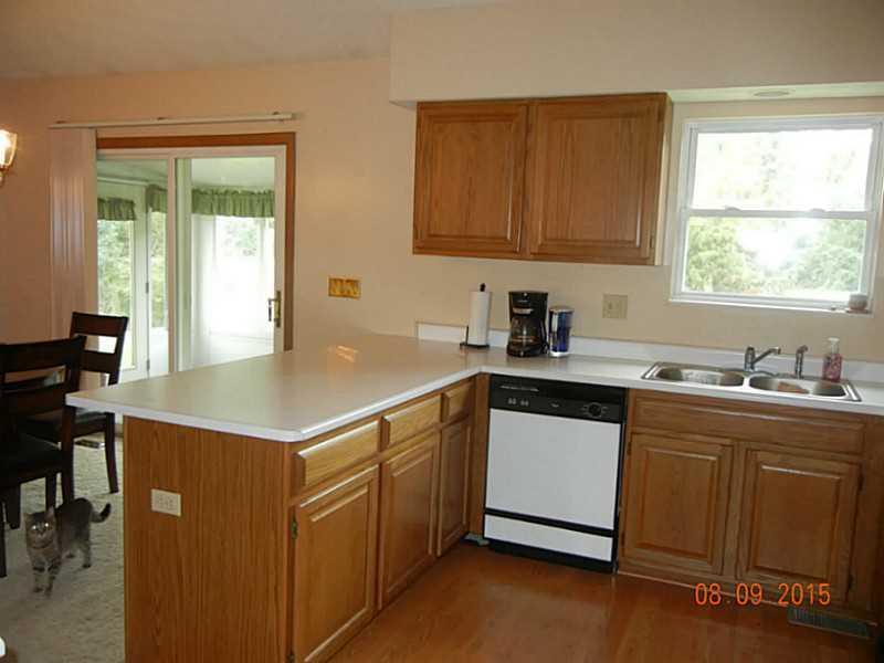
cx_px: 442
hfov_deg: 60.0
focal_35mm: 30
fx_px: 766
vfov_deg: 46.8
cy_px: 332
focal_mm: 5.4
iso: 200
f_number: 3.5
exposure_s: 1/30
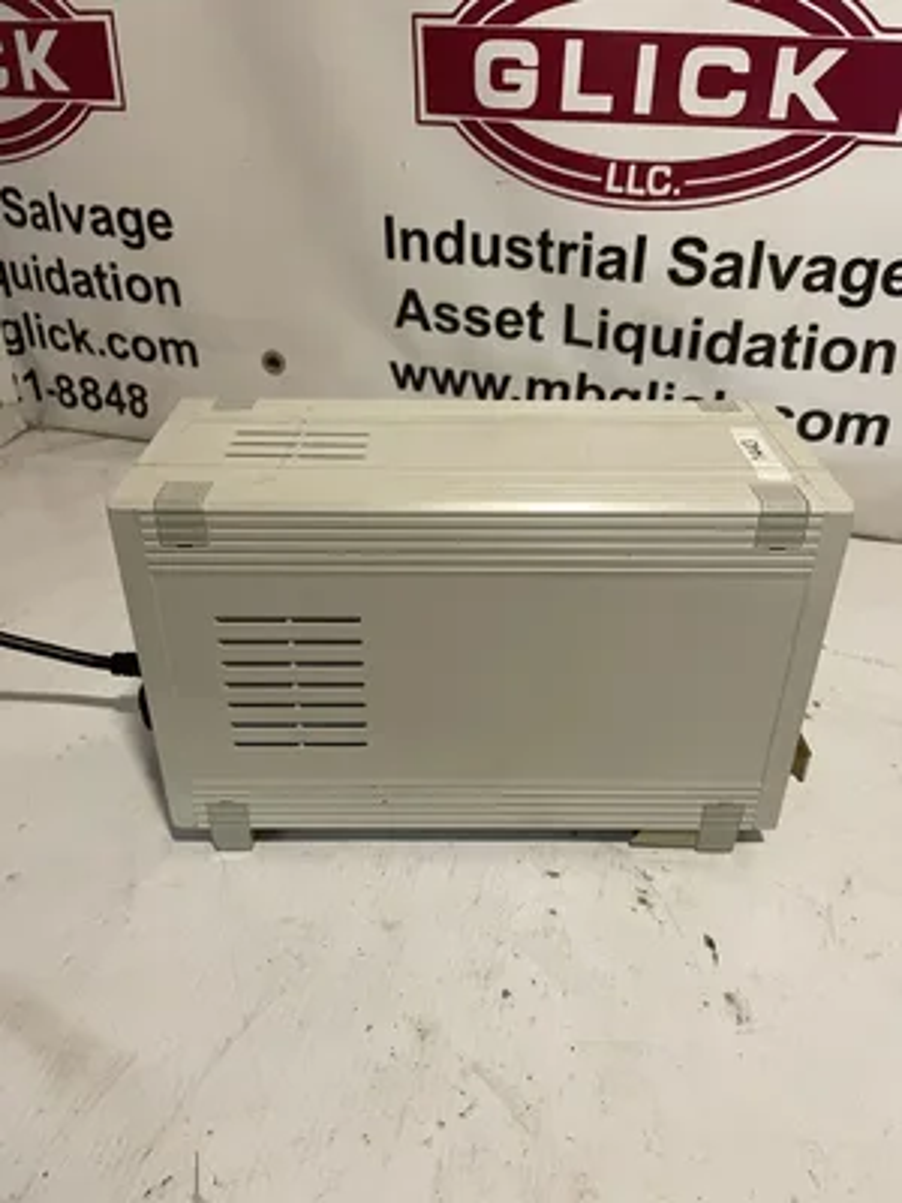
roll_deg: -2.8
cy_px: 602
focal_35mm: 26
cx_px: 451
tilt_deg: -31.5
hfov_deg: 53.1
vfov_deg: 67.3
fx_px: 903
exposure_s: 1/60
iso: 200
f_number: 1.6
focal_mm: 4.2
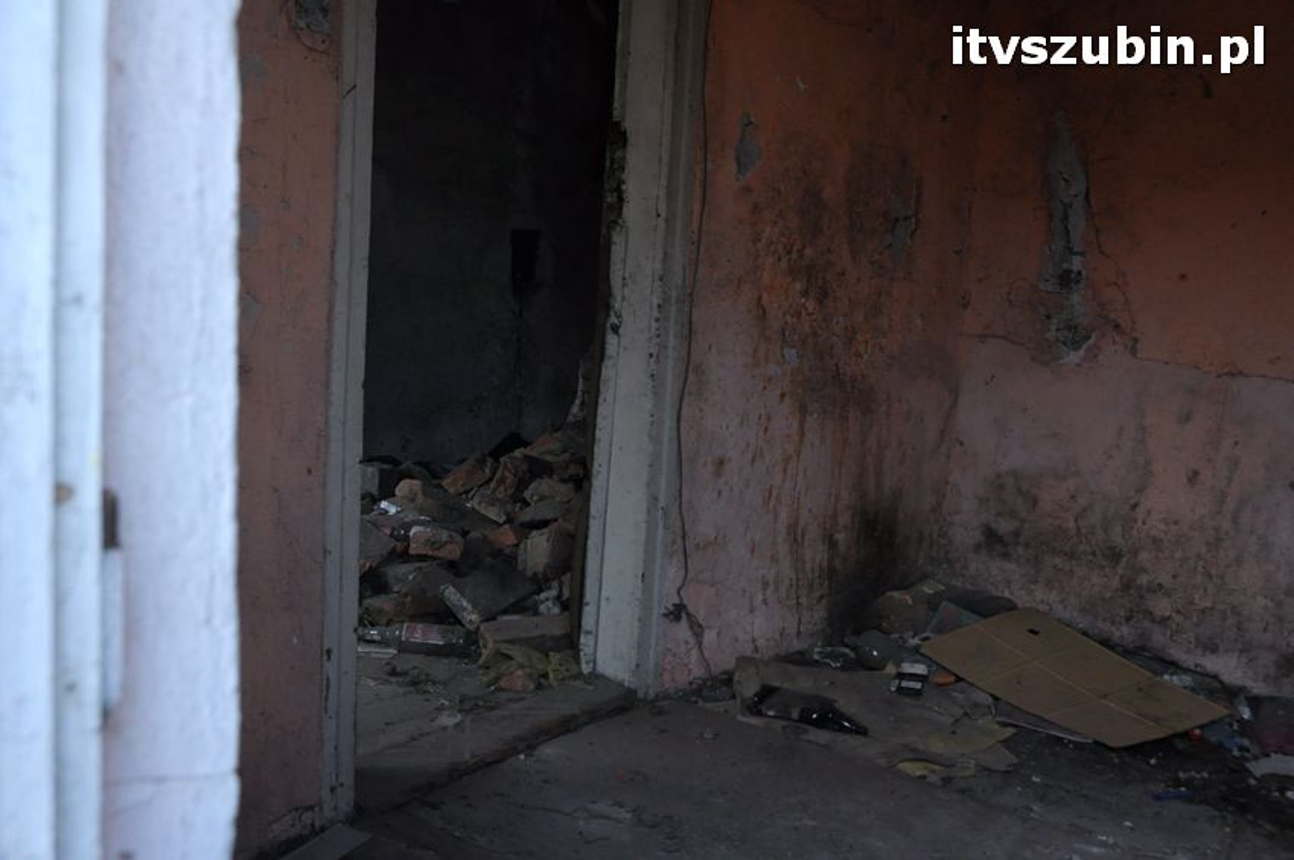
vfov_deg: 39.9
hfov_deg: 57.3
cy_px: 430
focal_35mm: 33
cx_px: 647
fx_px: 1185
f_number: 7.1
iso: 1000
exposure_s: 1/200
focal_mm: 22
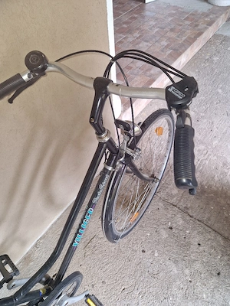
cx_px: 115
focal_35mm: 23
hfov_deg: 58.9
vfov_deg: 73.9
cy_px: 153
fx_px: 204
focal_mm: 5.4
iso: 50
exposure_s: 1/50
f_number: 1.8
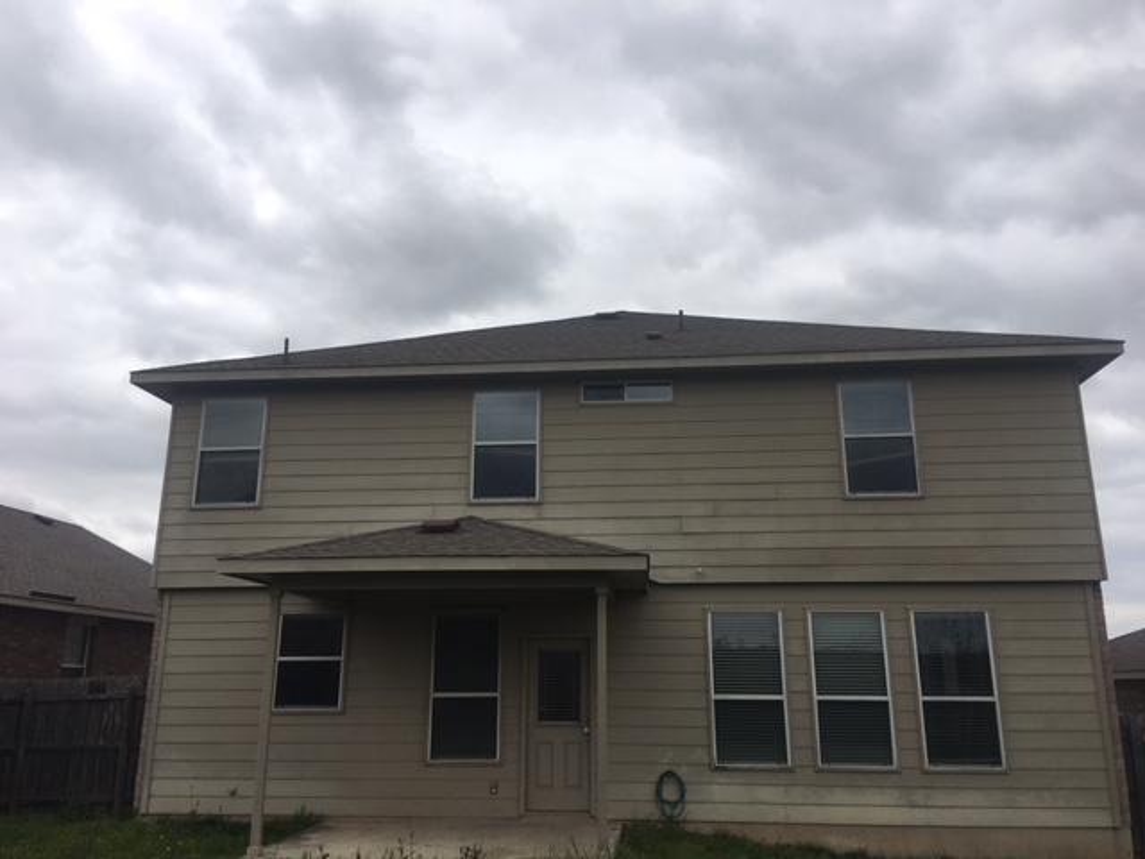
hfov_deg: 61.7
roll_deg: -1.0
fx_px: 959
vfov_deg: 48.2
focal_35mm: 29
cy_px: 430
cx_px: 572
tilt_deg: +15.9
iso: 25
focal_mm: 4.15
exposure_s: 1/1399
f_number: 2.2
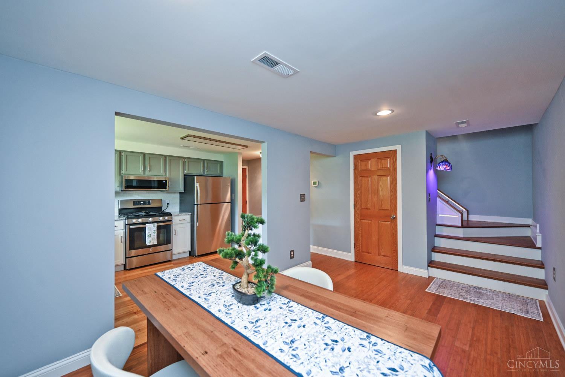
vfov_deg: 81.2
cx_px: 282
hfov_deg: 104.3
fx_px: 220
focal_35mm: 14
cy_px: 188
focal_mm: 14
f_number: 4
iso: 720
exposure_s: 1/60
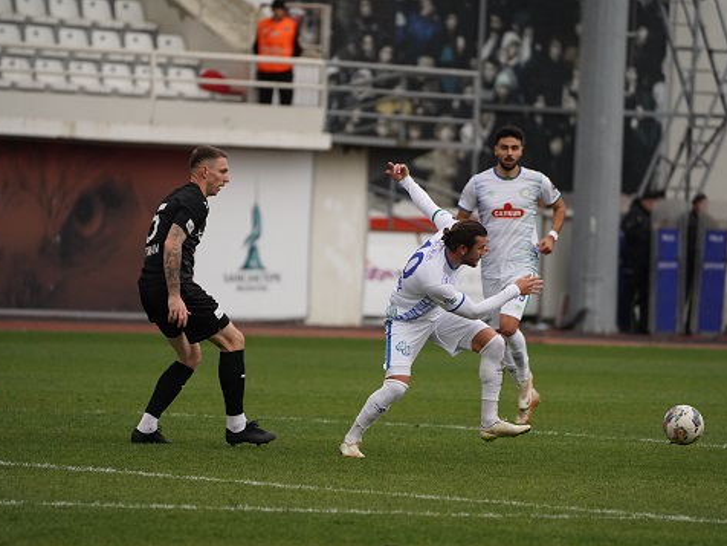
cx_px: 365
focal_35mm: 436
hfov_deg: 4.5
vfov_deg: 3.4
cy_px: 274
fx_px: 9157
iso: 4000
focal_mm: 400
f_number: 5.6
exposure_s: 1/2000
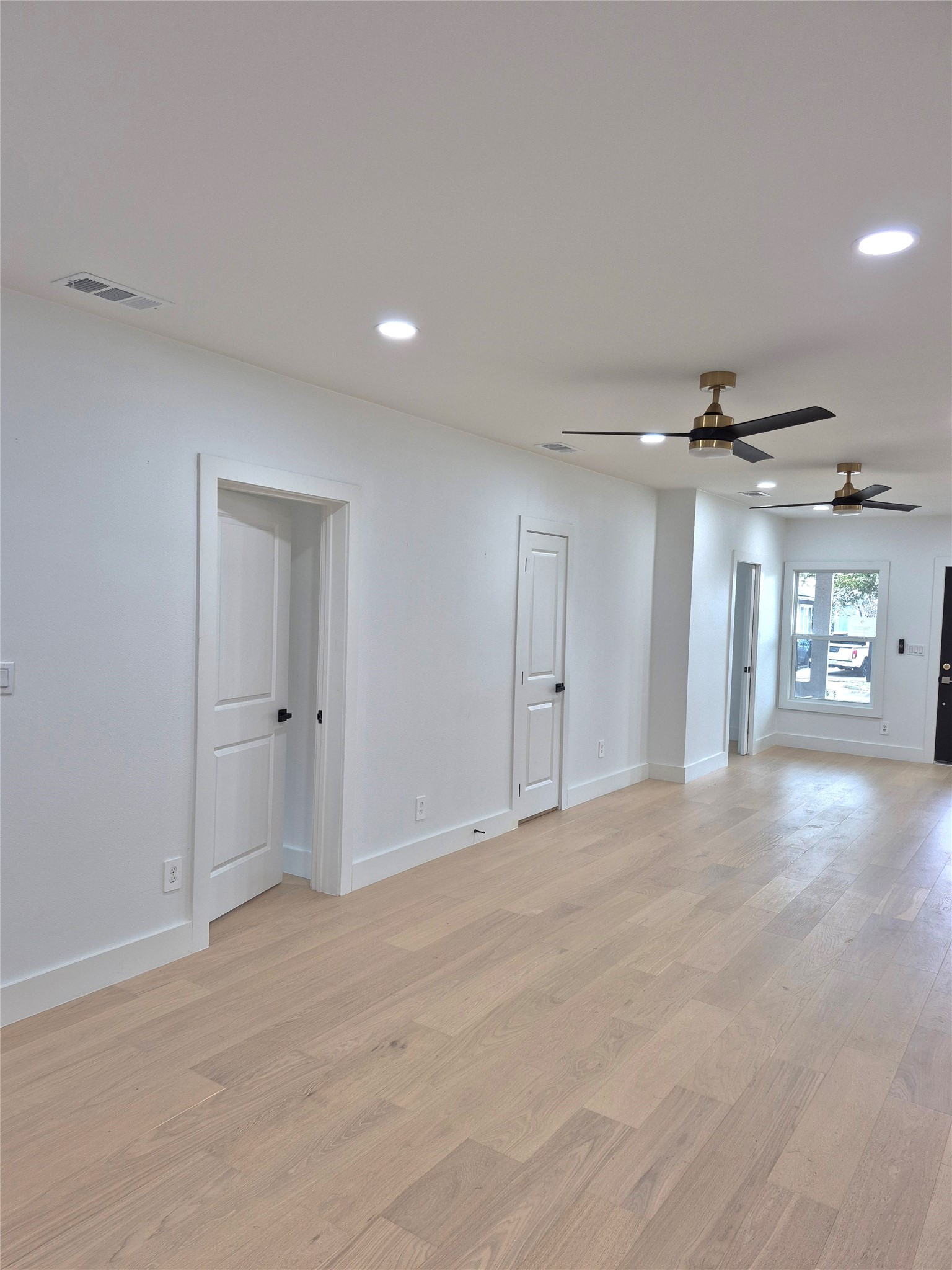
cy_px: 635
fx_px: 843
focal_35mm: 23
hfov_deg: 58.9
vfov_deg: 73.9
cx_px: 476
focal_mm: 5.4
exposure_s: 1/120
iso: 100
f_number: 1.8
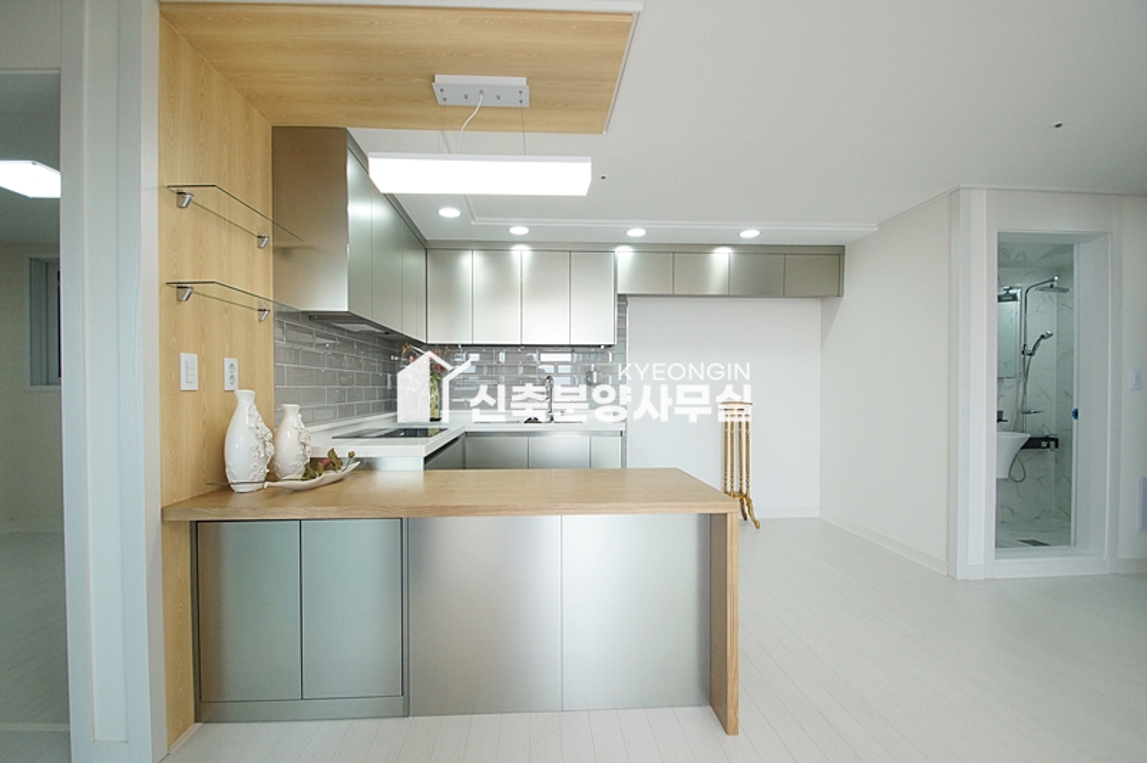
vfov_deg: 77.2
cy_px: 382
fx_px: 478
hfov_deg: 100.4
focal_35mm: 15
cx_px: 574
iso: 800
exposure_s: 1/200
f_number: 5
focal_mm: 10
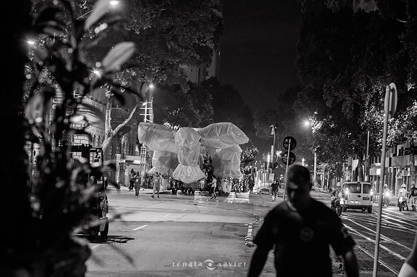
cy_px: 138
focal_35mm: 85
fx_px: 984
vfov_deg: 16.1
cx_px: 208
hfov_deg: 23.9
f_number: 2.8
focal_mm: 85
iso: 2500
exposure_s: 1/50
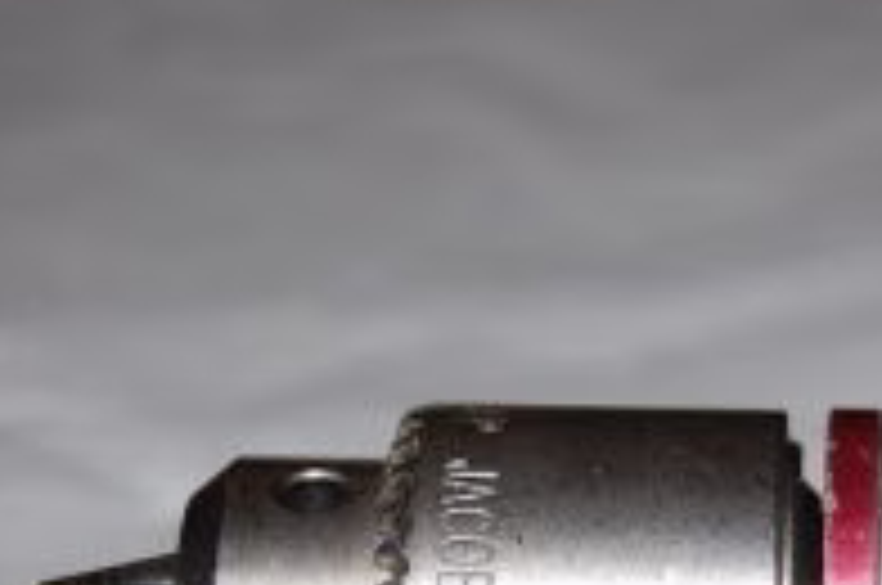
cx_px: 954
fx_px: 4574
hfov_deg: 10.9
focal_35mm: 187
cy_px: 562
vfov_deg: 7.3
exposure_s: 1/125
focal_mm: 52
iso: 200
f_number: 5.6
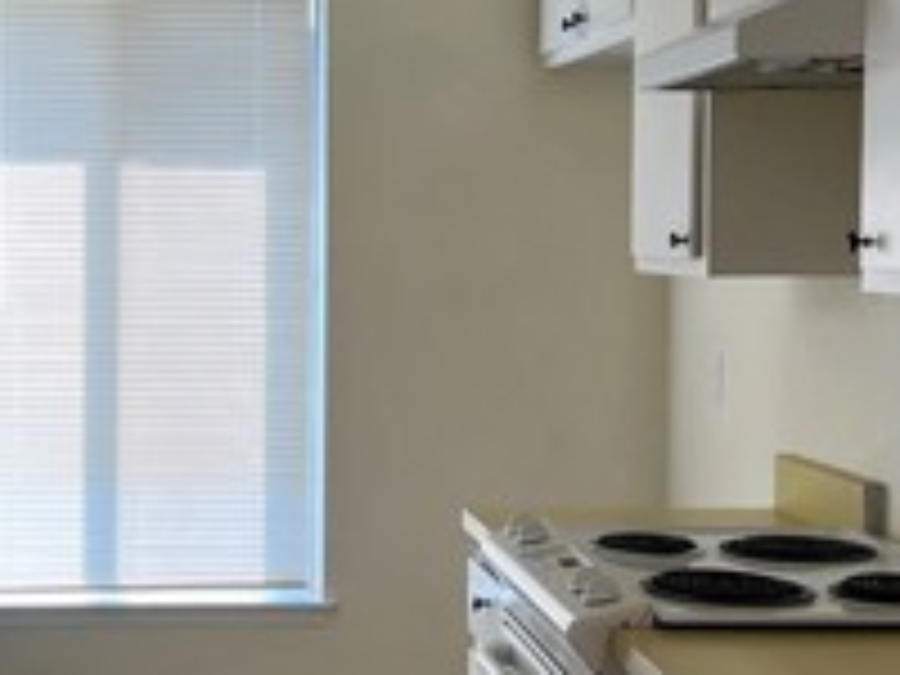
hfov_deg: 23.4
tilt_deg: -2.5
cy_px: 351
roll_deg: +0.0
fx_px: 2158
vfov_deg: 17.8
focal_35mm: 83
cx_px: 266
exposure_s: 1/192
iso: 40
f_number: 1.5
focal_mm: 5.7
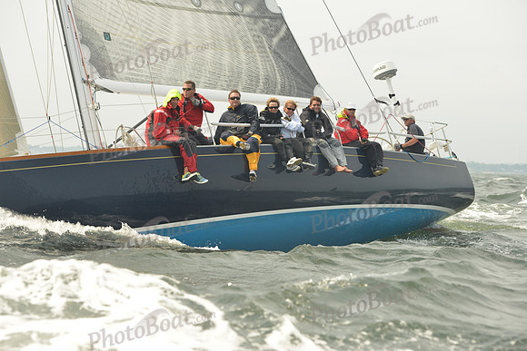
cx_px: 264
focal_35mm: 92
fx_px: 1347
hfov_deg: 22.1
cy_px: 176
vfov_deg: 14.9
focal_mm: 92
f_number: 6.3
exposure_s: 1/1250
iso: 320
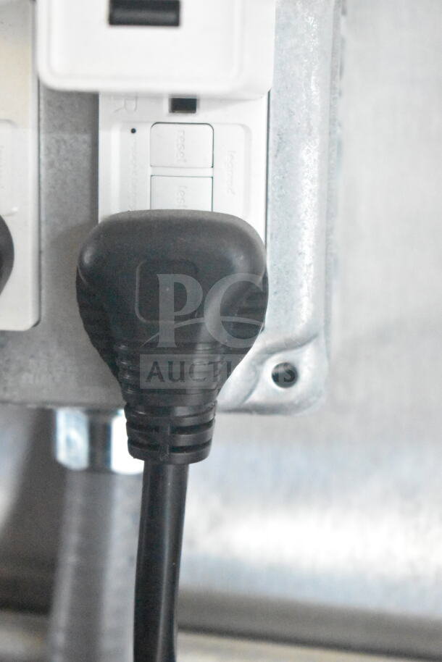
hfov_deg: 16.6
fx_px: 1518
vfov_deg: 24.6
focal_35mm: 82
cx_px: 221
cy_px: 331
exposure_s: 1/100
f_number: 5.6
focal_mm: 55
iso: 25600
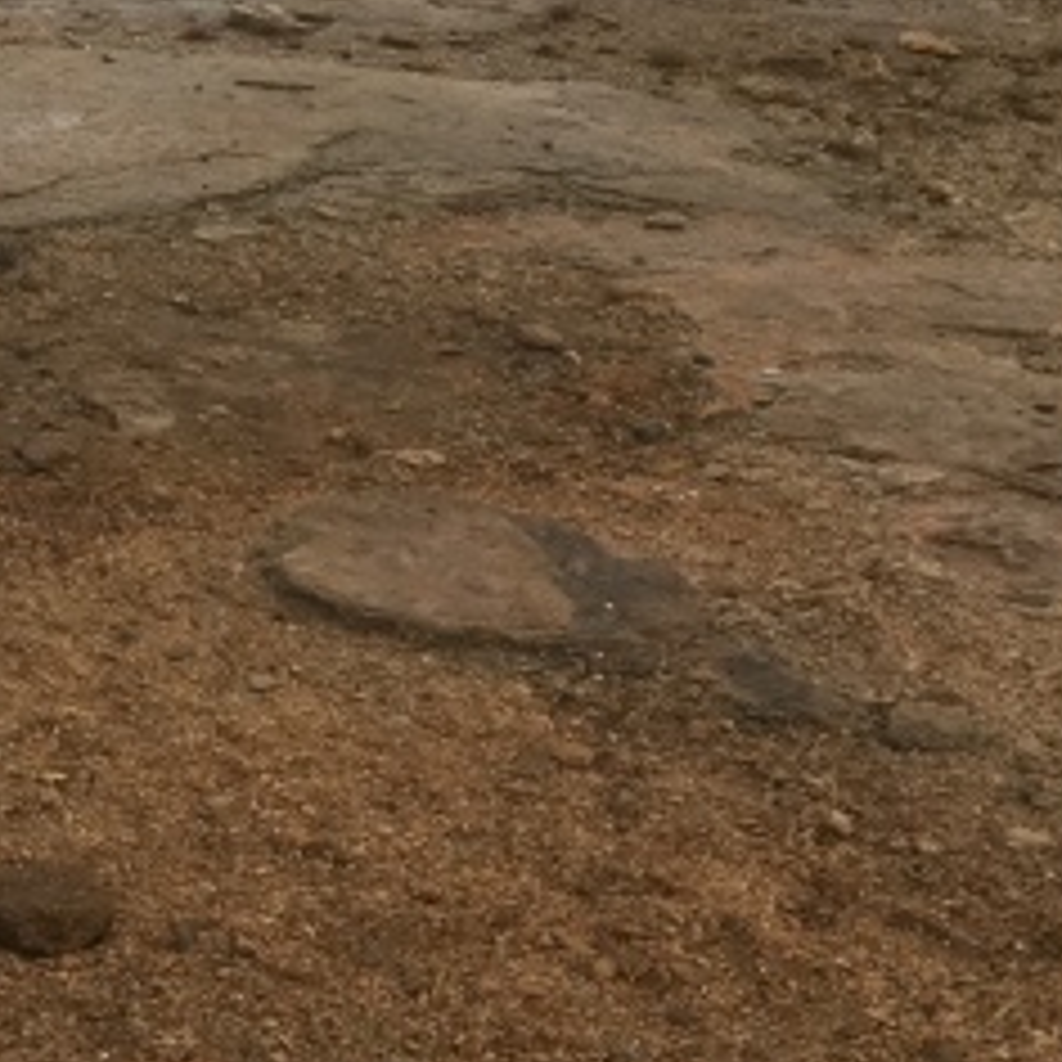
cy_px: -18
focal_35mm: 111
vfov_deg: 15.4
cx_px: -454
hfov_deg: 14.8
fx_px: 3853
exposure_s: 1/100
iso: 40
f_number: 2.2
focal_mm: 4.15
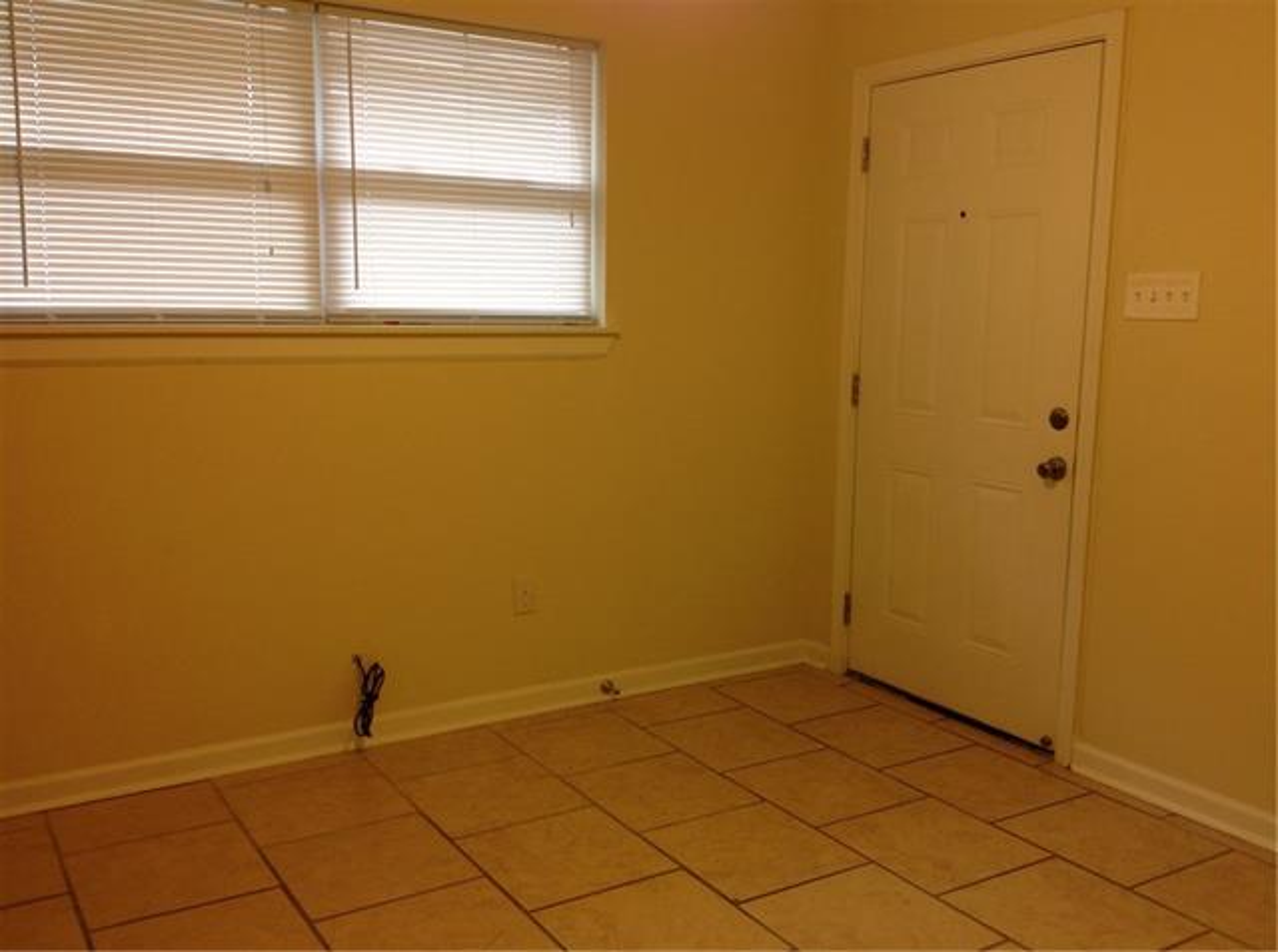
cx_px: 639
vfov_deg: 40.5
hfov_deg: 52.7
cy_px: 476
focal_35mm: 35
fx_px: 1289
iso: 50
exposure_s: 1/30
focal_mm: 4.28
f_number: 2.4
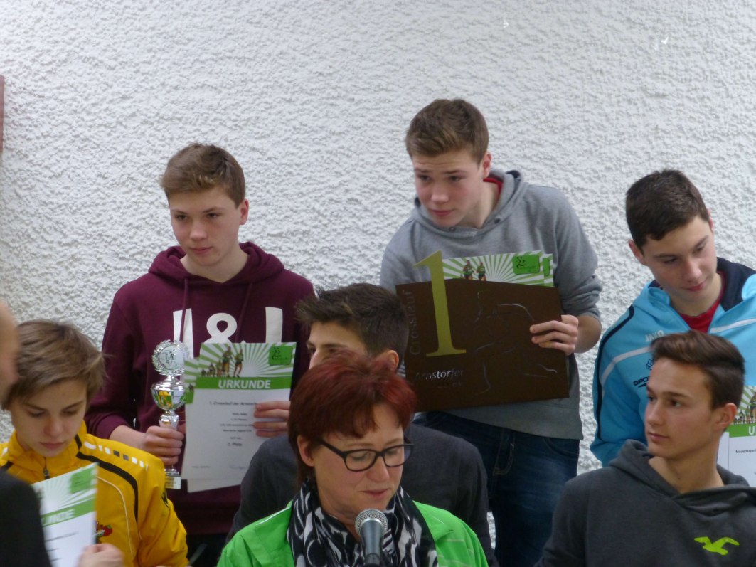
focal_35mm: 122
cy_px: 284
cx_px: 378
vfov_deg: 12.1
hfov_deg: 16.2
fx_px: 2664
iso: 400
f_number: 5.4
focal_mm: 21.8
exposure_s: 1/40
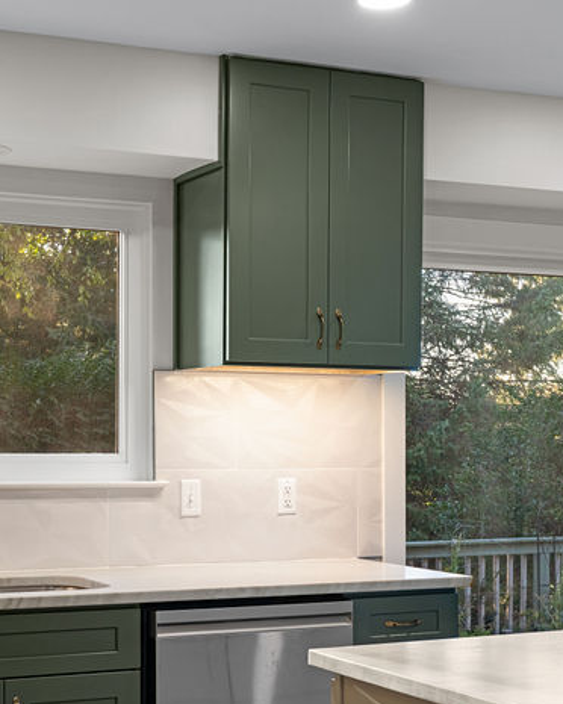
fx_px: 1291
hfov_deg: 24.3
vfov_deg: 30.4
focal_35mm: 62
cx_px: 145
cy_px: 419
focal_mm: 30
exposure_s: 1/4
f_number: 7.1
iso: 640
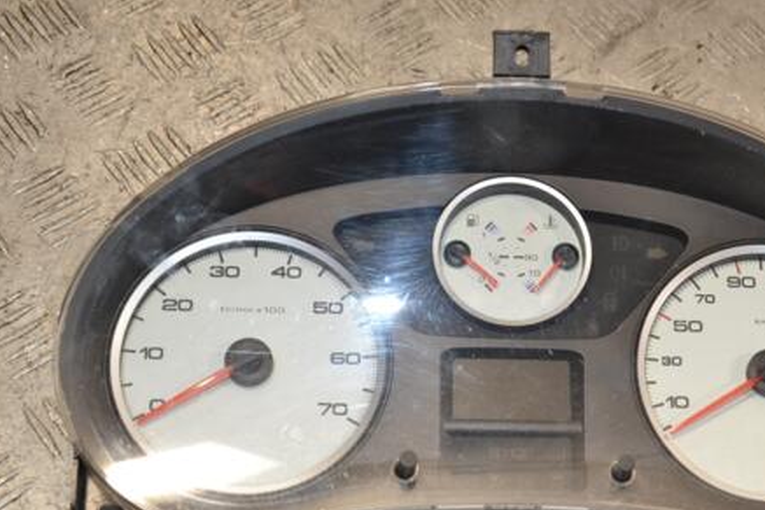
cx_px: 504
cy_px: 335
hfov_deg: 28.7
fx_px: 1487
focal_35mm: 70
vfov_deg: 19.4
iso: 800
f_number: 6.3
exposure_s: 1/200
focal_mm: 34
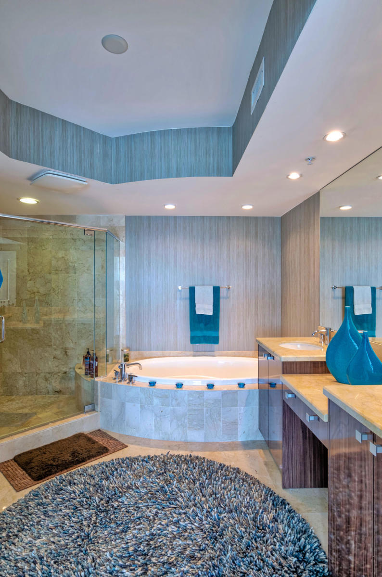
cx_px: 191
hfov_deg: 63.0
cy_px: 288
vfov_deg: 85.5
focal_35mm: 20
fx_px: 312
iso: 100
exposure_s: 1/10
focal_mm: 13
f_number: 11
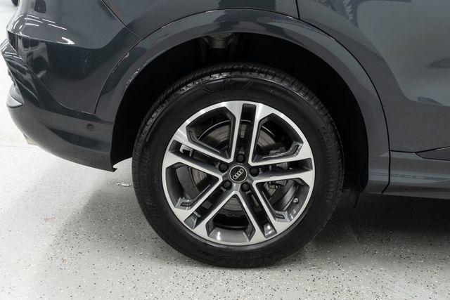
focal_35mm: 42
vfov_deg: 31.9
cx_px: 225
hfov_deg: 46.4
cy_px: 150
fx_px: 525
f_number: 3.2
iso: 500
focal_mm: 28
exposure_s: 1/50
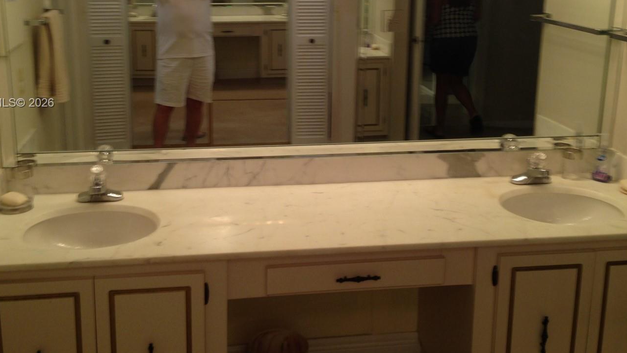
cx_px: 294
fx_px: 748
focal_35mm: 45
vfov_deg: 26.3
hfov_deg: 45.4
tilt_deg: -11.6
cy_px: 104
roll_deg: -0.9
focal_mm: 4.12
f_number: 2.4
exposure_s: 1/20
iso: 50
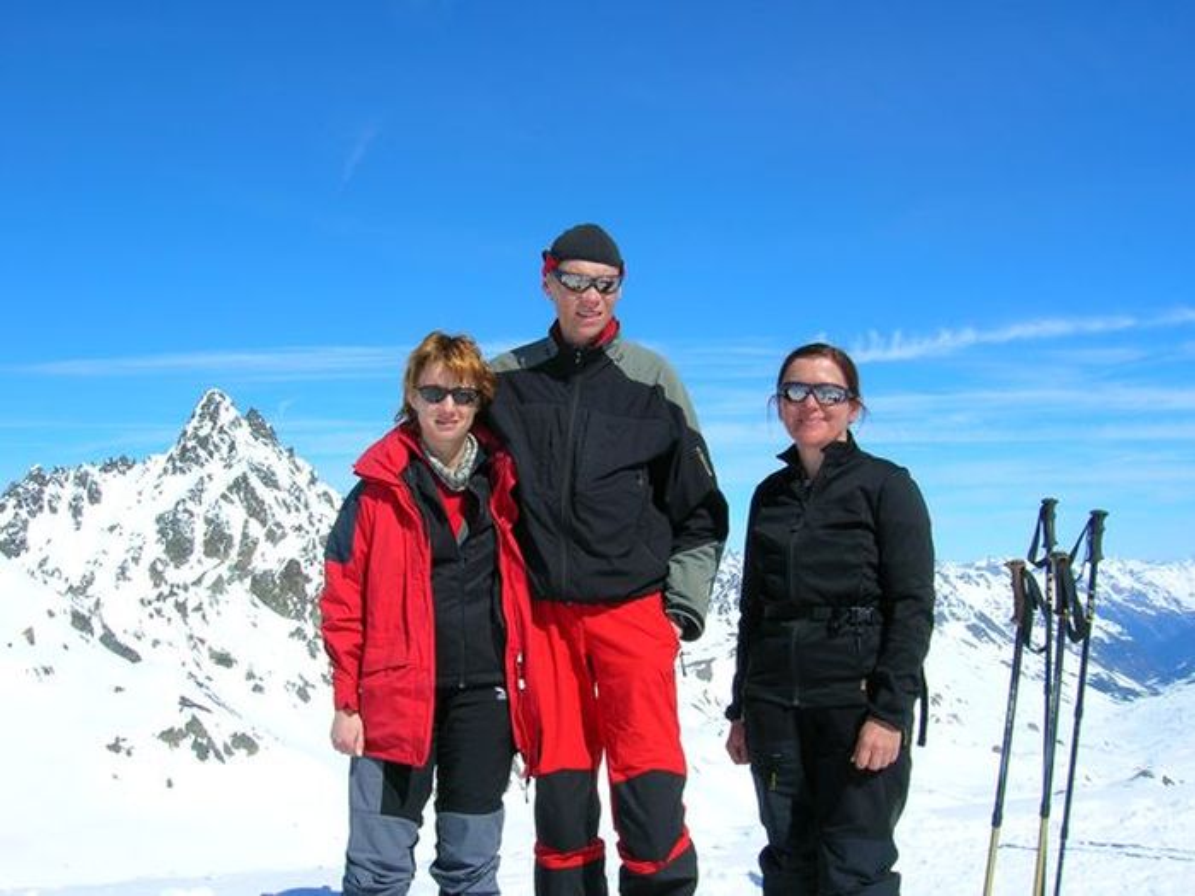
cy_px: 448
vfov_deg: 41.8
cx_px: 598
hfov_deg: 54.0
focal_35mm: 34
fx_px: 1174
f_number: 4.9
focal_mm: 5.7
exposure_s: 1/599
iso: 50
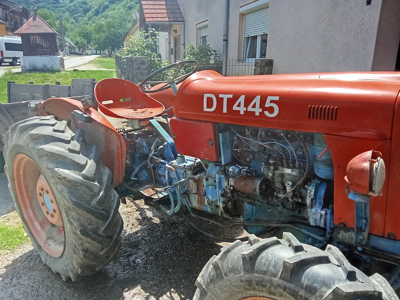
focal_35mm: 28
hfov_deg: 63.4
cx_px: 200
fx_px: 324
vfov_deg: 49.7
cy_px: 150
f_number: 2
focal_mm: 2.78
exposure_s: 1/570
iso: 100
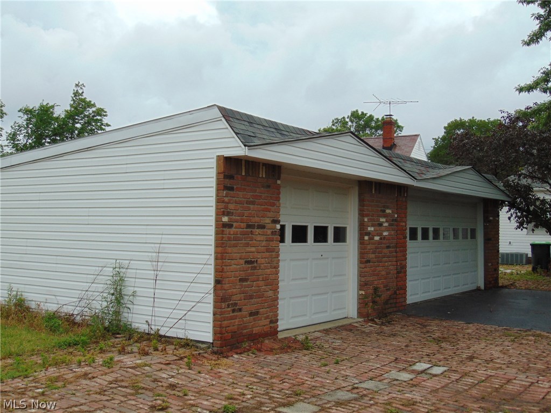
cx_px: 276
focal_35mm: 42
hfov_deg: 44.8
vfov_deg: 34.3
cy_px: 206
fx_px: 669
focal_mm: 7.6
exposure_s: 1/1000
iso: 80
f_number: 3.3
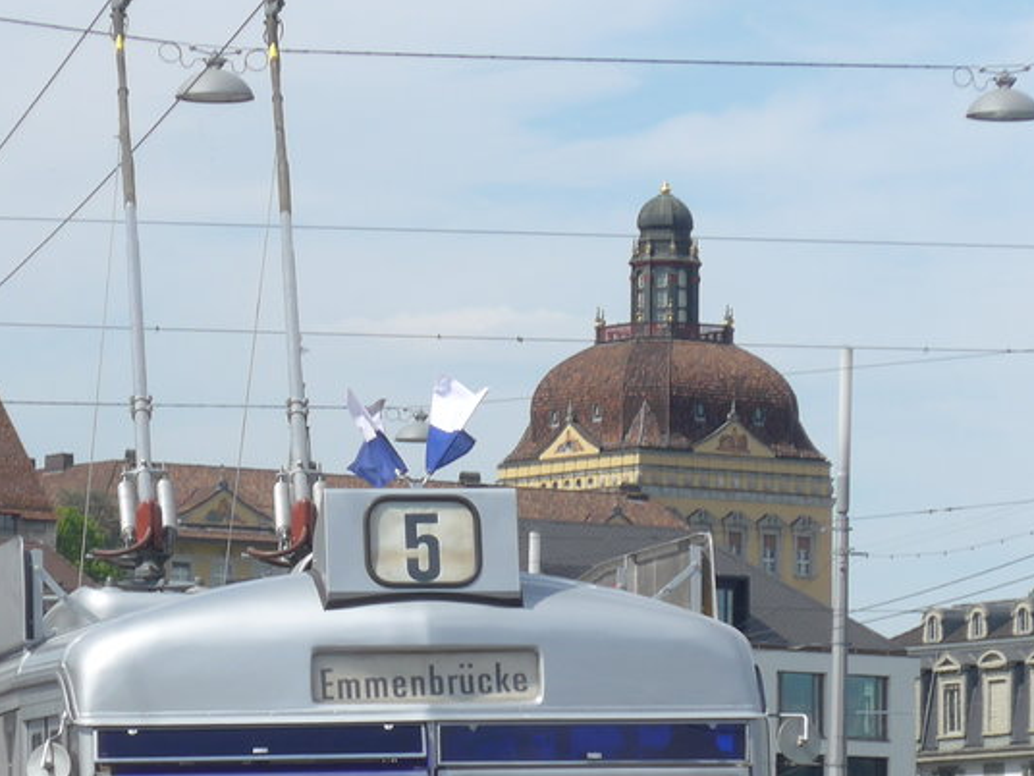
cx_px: 287
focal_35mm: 262
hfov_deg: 7.6
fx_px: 7826
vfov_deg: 5.7
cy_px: 693
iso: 80
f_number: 5
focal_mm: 22.9
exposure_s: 1/640
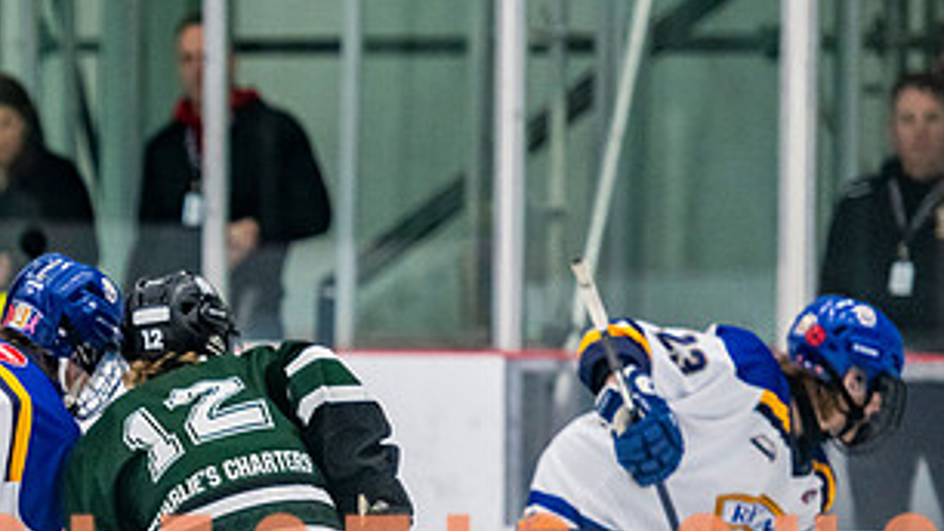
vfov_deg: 2.9
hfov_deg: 5.1
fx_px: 10611
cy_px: 512
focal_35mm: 424
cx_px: -38
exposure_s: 1/640
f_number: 3.2
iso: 2000
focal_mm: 160
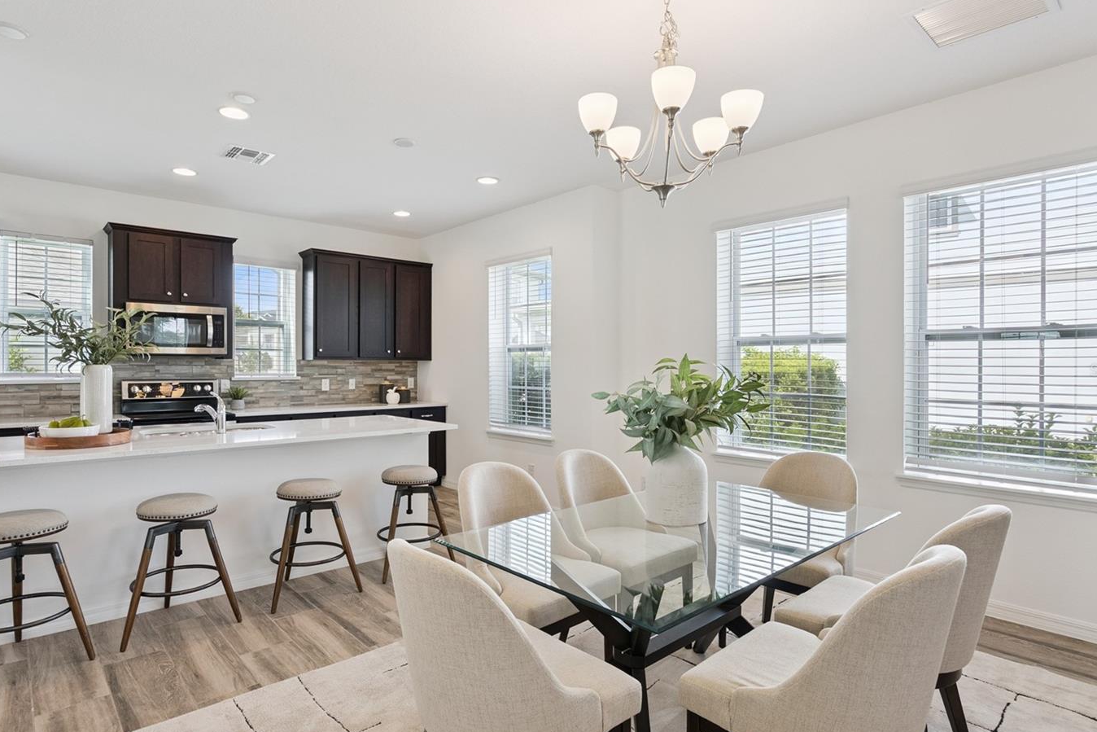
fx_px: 579
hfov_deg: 86.8
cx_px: 512
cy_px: 370
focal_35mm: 19
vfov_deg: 64.6
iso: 1000
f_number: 9
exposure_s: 1/125
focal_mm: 16
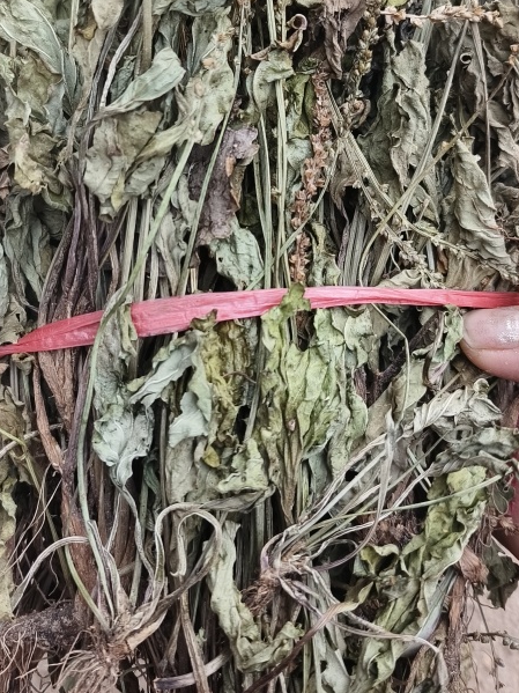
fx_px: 820
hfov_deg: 35.0
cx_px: 208
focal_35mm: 41
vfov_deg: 45.0
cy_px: 225
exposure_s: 1/100
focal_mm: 5.5
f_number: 1.75
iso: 106
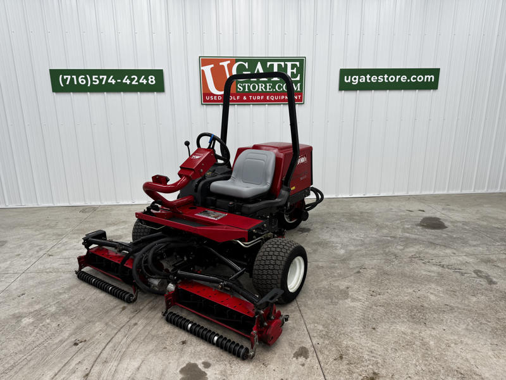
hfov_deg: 71.6
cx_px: 253
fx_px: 351
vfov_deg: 56.8
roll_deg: -0.3
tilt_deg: -15.1
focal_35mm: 24
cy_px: 190
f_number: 1.78
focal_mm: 6.76
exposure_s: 1/120
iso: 64
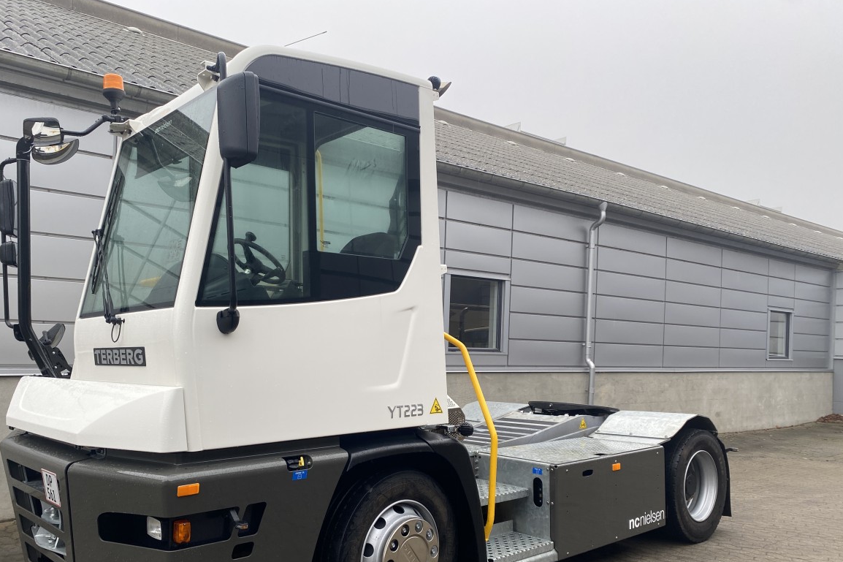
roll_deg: -1.8
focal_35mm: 30
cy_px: 346
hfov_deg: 61.8
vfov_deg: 43.3
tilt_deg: +0.5
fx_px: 702
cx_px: 379
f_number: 1.8
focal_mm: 4.25
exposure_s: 1/173
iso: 32
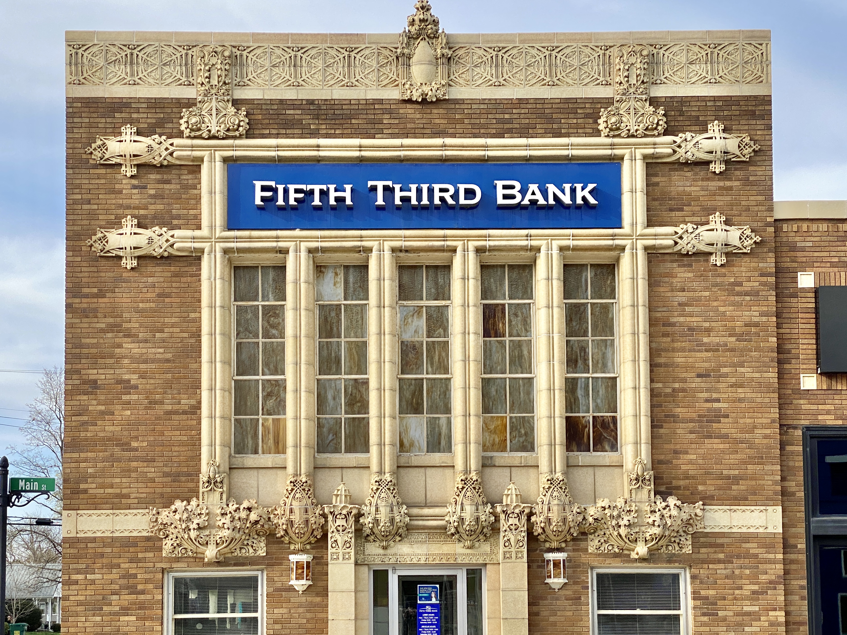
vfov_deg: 28.0
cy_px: 318
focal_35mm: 52
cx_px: 424
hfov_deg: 36.8
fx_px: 1272
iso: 20
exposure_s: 1/1170
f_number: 2
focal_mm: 6
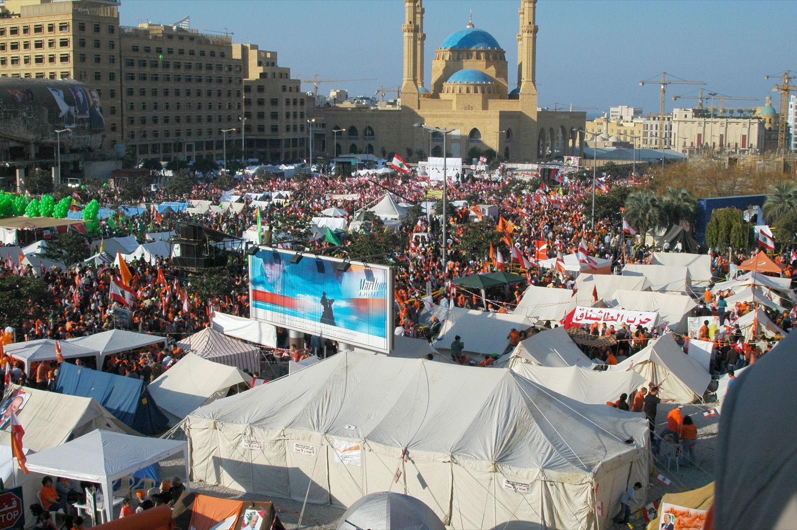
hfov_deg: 46.4
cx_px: 398
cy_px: 265
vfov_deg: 31.8
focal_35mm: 42
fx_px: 929
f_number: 11
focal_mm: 28
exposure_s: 1/320
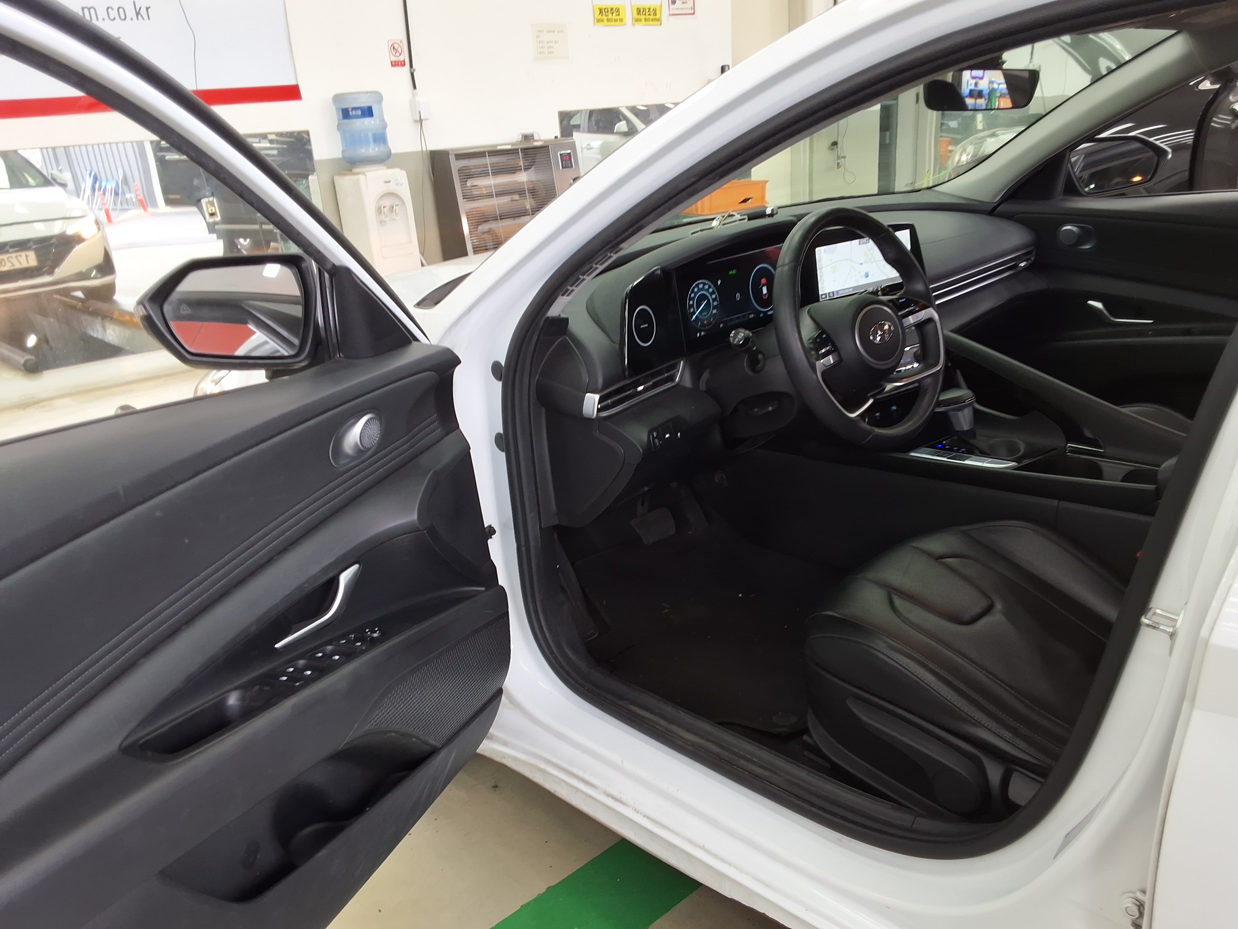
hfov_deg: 63.4
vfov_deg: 49.7
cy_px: 464
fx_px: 1001
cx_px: 619
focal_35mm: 28
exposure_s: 1/60
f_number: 1.9
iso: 32
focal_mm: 2.91
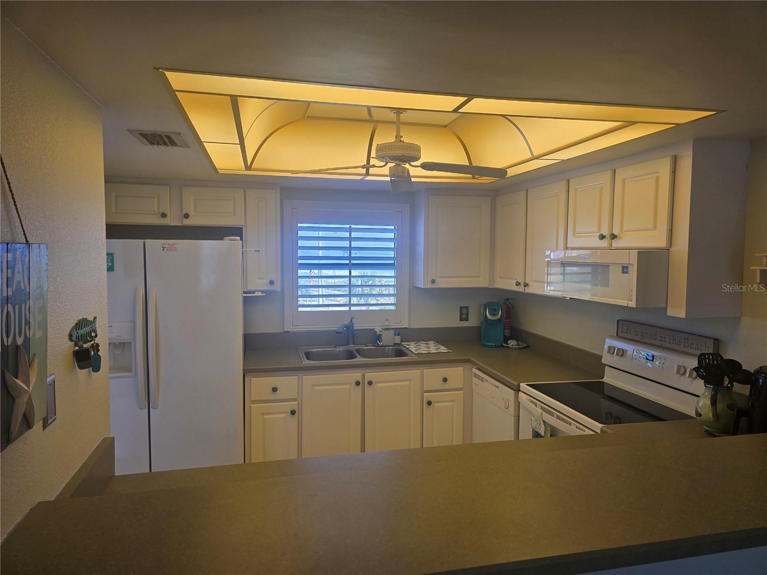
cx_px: 384
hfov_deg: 73.9
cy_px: 288
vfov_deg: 58.9
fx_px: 510
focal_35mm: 23
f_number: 1.7
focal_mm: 6.3
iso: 32
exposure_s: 1/120
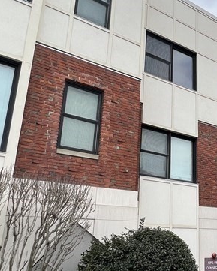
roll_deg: +2.1
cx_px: 225
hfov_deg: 36.3
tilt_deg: +16.0
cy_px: 167
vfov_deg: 49.8
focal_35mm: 36
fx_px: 289
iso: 32
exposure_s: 1/769
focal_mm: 1.57
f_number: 1.8
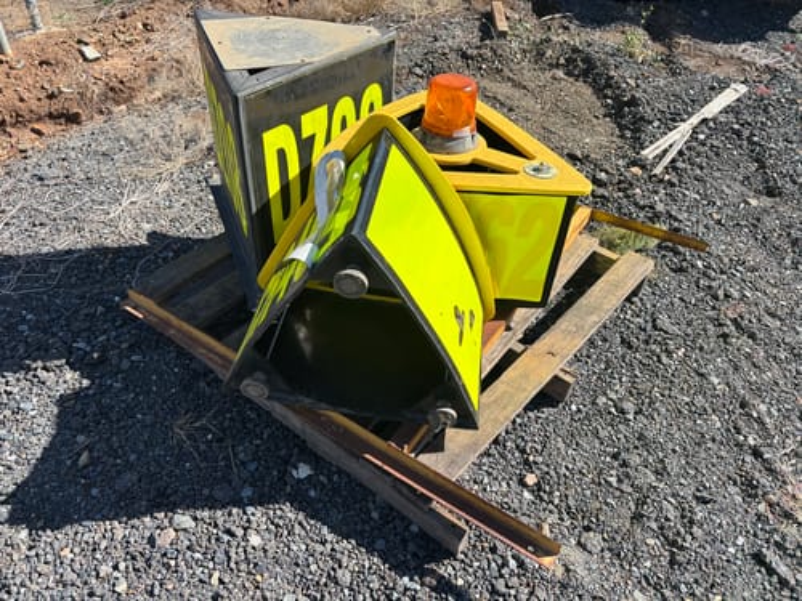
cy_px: 300
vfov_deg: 53.1
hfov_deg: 67.3
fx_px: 602
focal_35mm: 26
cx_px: 401
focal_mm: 5.96
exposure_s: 1/2105
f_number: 1.6
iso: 50
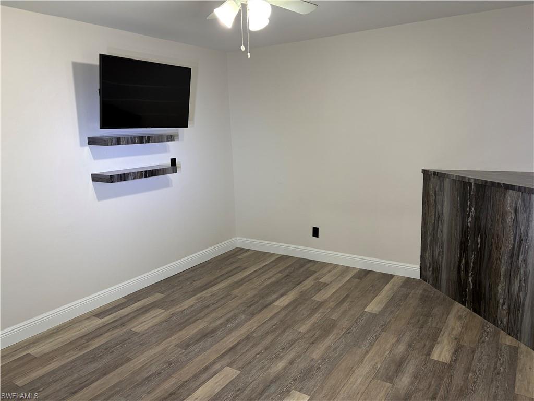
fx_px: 401
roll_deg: +2.0
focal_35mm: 26
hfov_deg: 67.3
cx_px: 267
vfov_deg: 53.1
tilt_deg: -9.8
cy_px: 200
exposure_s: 1/60
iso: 80
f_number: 1.6
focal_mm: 5.96
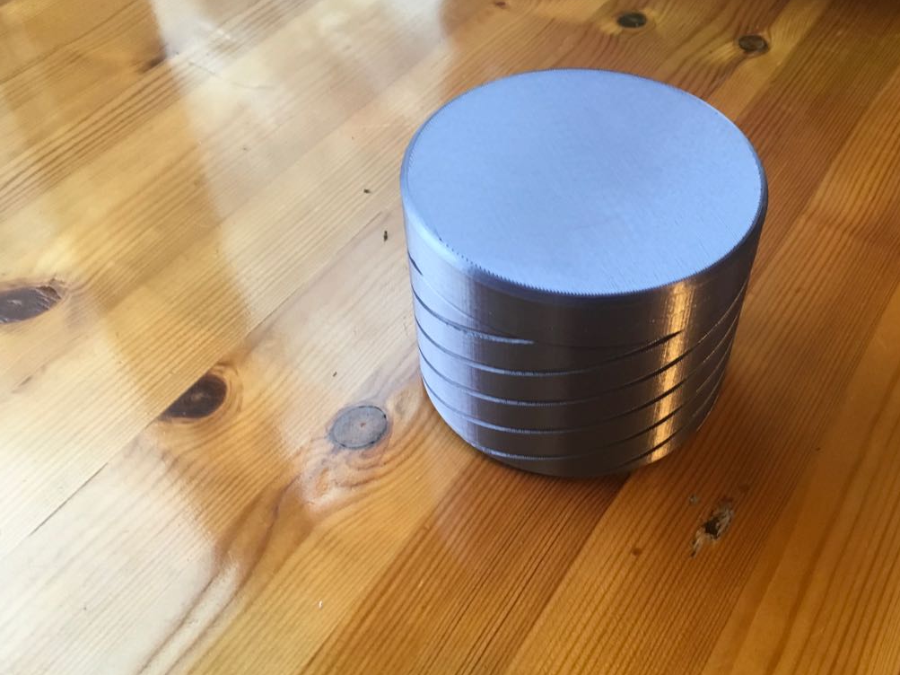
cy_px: 397
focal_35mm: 37
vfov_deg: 38.5
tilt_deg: -49.4
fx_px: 962
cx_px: 567
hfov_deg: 49.6
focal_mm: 4.15
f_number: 2.2
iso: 160
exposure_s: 1/33
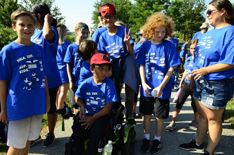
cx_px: 117
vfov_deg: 43.4
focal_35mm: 30
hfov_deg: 62.0
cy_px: 78
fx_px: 195
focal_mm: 20
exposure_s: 1/80
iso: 200
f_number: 11
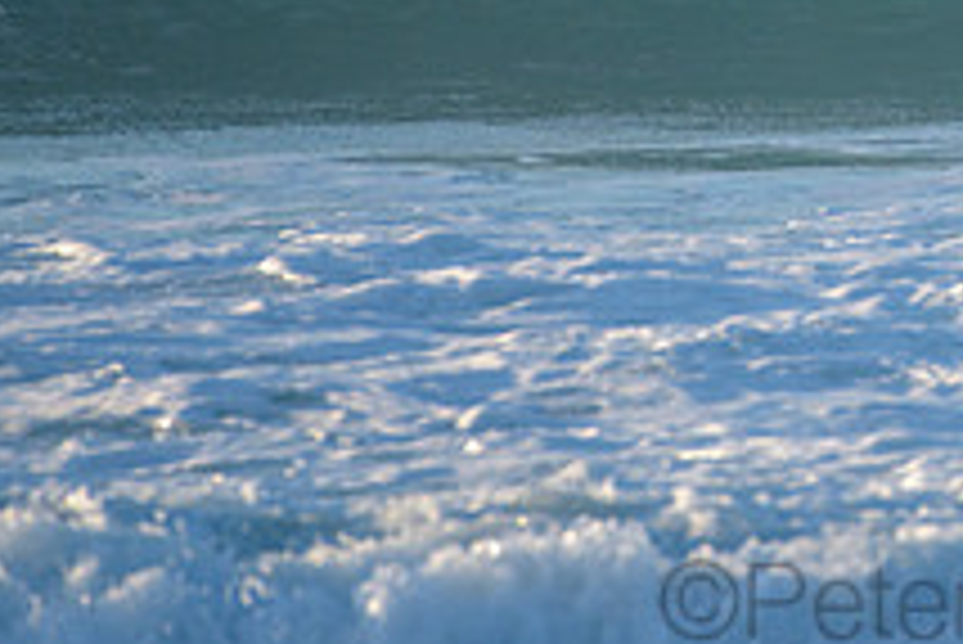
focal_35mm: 1354
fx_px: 36243
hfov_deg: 1.5
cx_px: 1008
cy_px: -146
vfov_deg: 1.0
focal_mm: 500
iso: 640
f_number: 5.6
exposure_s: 1/2000
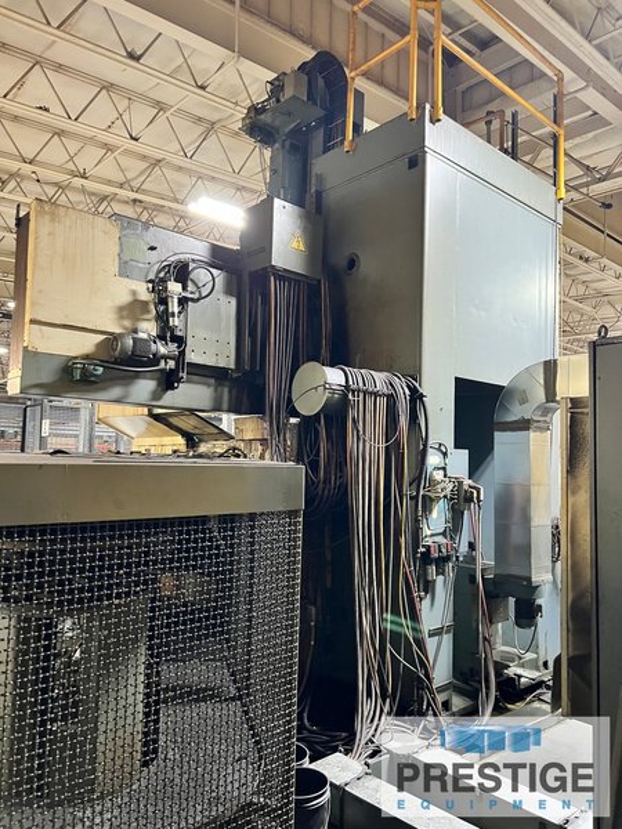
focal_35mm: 26
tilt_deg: +3.5
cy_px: 414
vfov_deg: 67.3
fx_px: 623
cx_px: 311
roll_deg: -0.4
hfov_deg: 53.1
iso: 500
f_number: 1.5
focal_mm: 5.7
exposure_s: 1/60
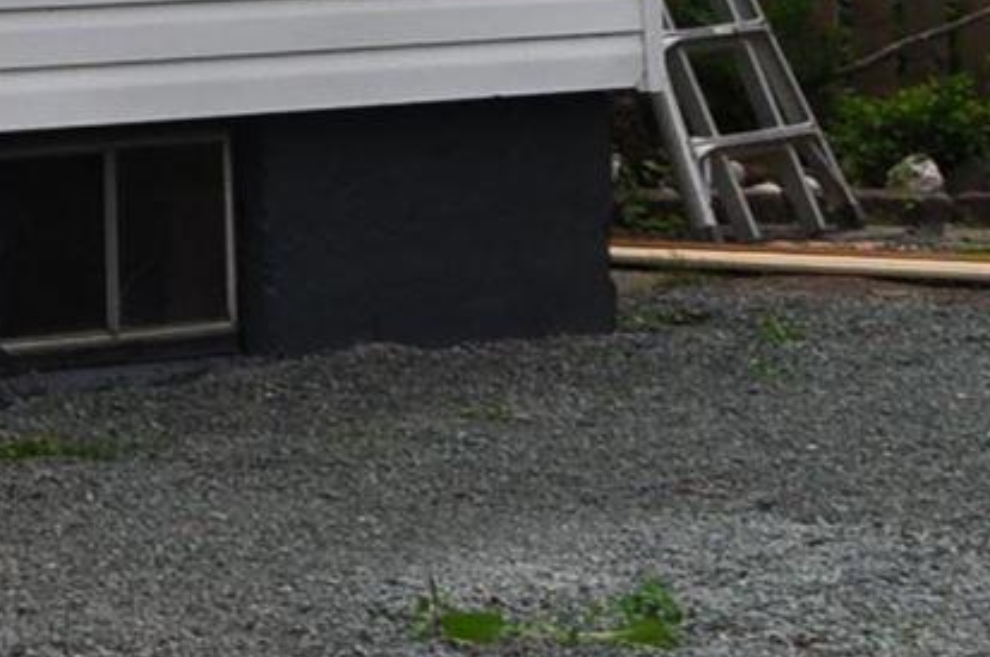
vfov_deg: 5.7
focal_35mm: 223
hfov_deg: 8.0
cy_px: -1458
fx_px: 6123
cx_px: -1937
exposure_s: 1/400
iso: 200
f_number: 11
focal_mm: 20
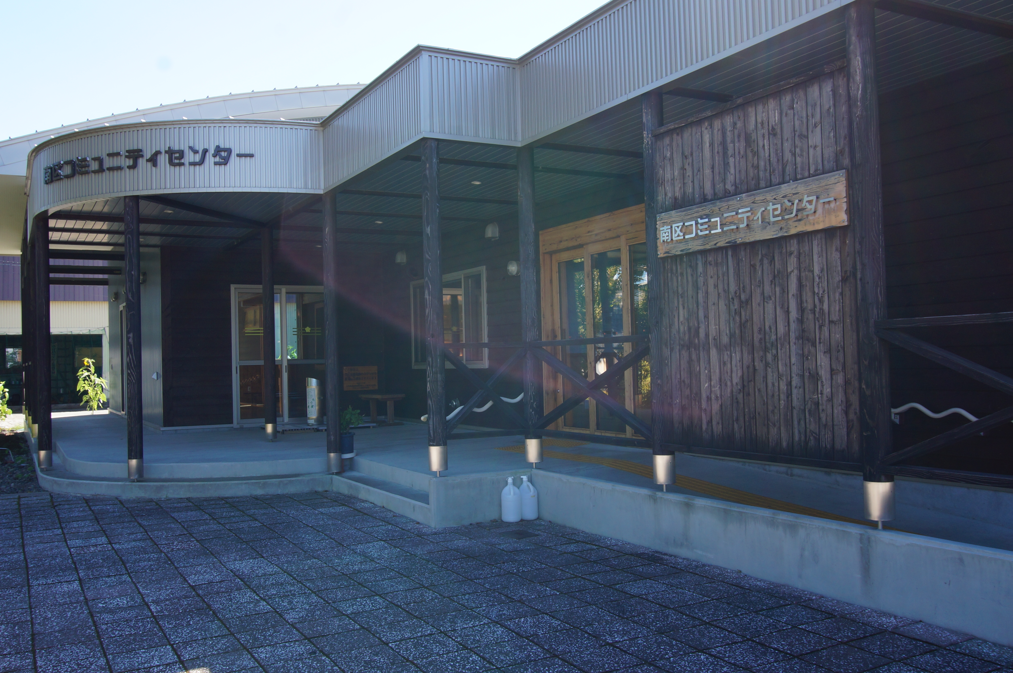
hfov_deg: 57.3
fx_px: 928
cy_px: 336
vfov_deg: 39.9
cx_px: 506
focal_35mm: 33
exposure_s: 1/80
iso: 200
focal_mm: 22
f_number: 11
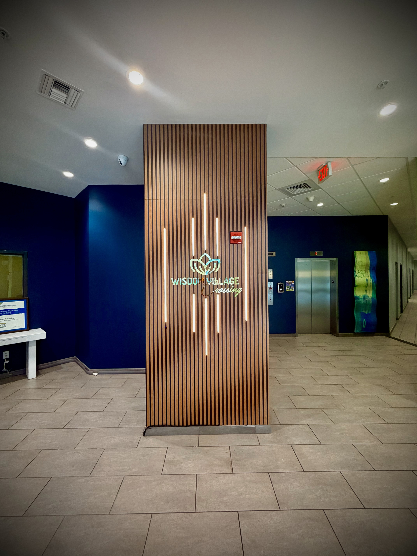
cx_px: 208
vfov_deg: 102.1
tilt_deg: -0.2
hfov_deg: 85.7
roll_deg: +0.6
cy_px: 278
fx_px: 225
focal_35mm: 14
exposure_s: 1/60
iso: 160
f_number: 2.2
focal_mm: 2.22
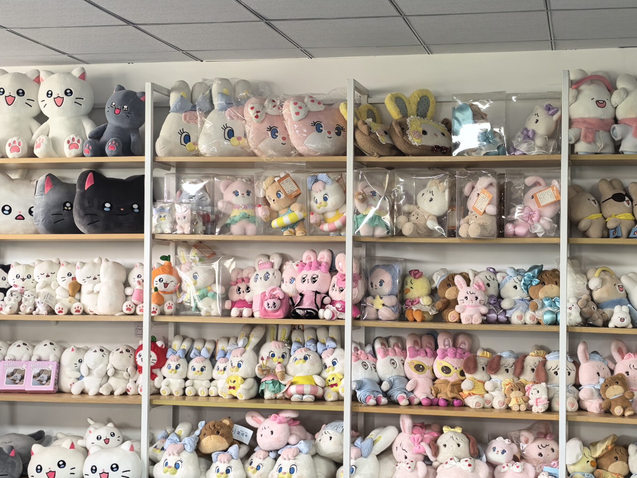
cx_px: 380
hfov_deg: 32.6
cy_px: 267
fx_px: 1086
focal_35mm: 59
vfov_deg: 24.8
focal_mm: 8.5
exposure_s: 1/100
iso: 64
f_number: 1.6
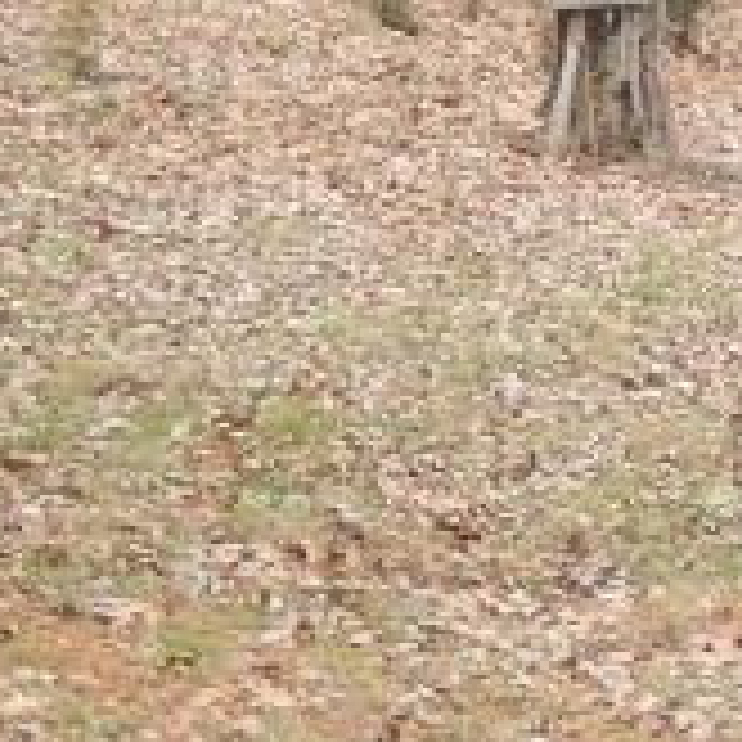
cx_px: 1390
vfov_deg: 7.0
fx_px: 6039
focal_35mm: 249
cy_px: -234
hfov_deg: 6.8
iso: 125
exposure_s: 1/30
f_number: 4.6
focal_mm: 10.4
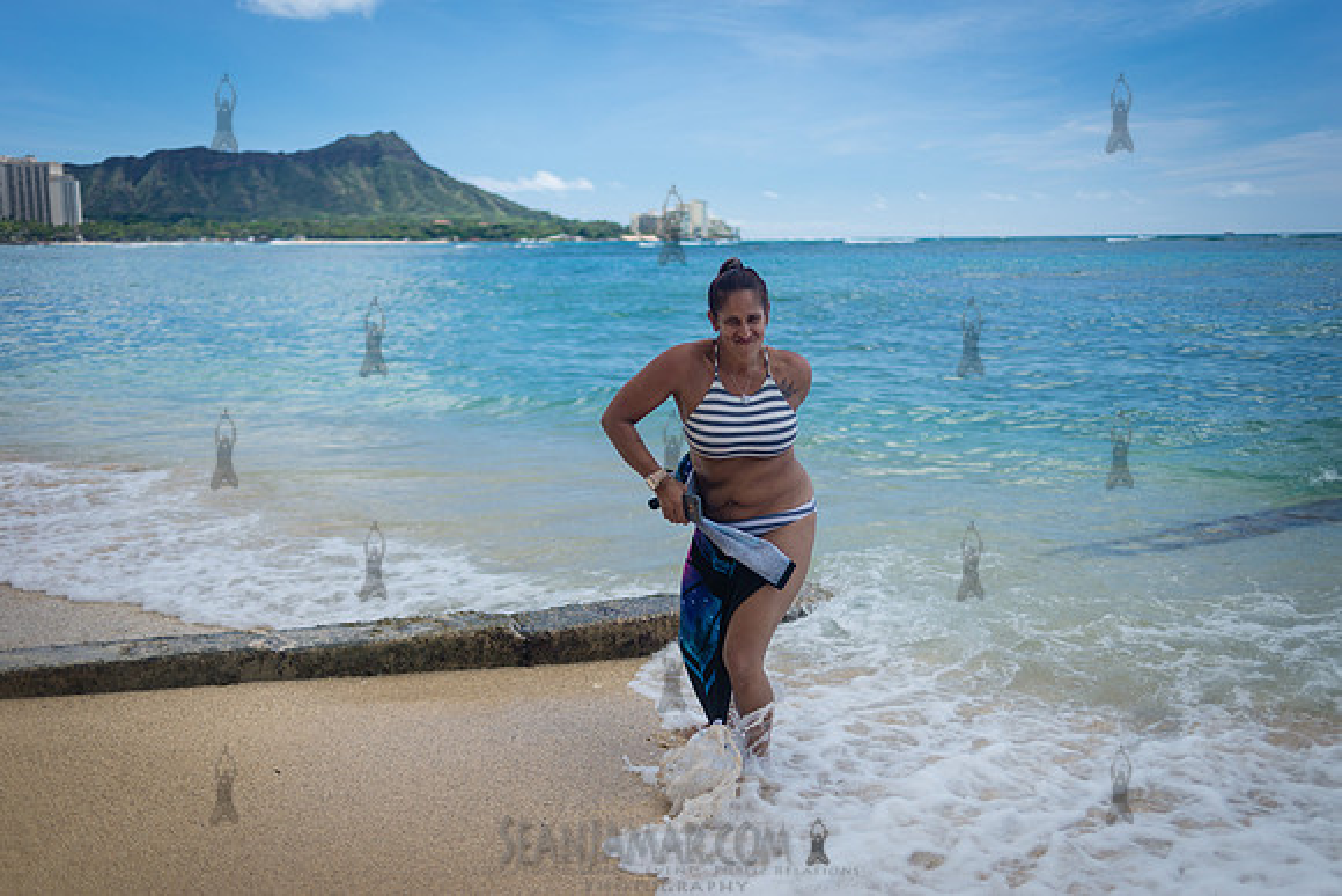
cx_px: 671
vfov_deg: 37.9
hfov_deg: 54.4
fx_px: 1305
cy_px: 448
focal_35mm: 35
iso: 100
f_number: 2.5
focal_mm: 35
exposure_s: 1/1600
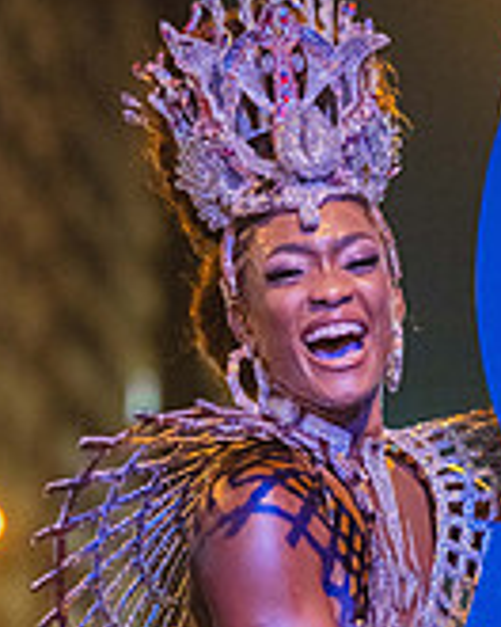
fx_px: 2372
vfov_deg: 14.9
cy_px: 509
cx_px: 455
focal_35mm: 128
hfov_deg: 12.0
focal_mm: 50
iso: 6400
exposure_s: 1/250
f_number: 1.2
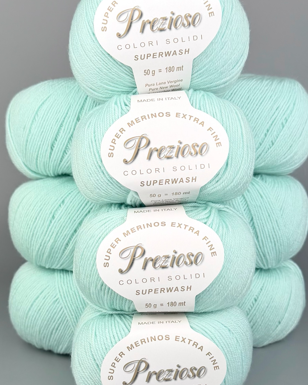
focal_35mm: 26
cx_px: 158
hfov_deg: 54.9
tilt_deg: -17.5
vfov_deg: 66.0
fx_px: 296
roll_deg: +1.0
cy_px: 197
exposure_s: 1/1522
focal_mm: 6.76
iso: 80
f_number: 1.78
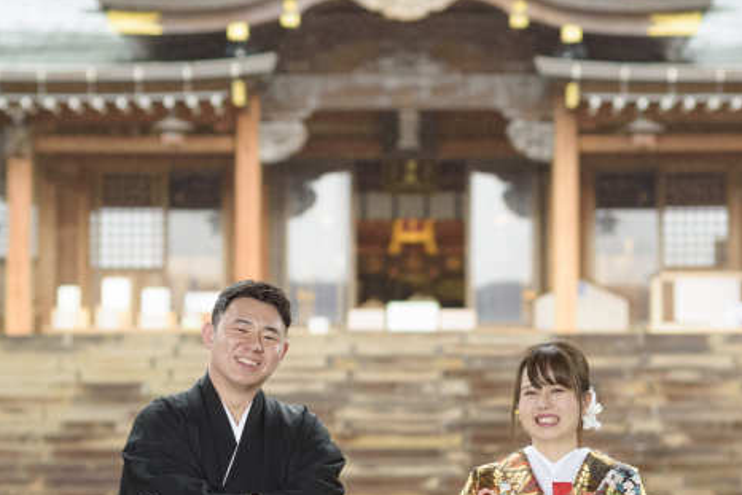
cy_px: 355
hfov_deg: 14.1
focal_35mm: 146
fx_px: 3010
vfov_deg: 9.4
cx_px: 417
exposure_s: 1/250
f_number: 3.2
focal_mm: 85
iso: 100
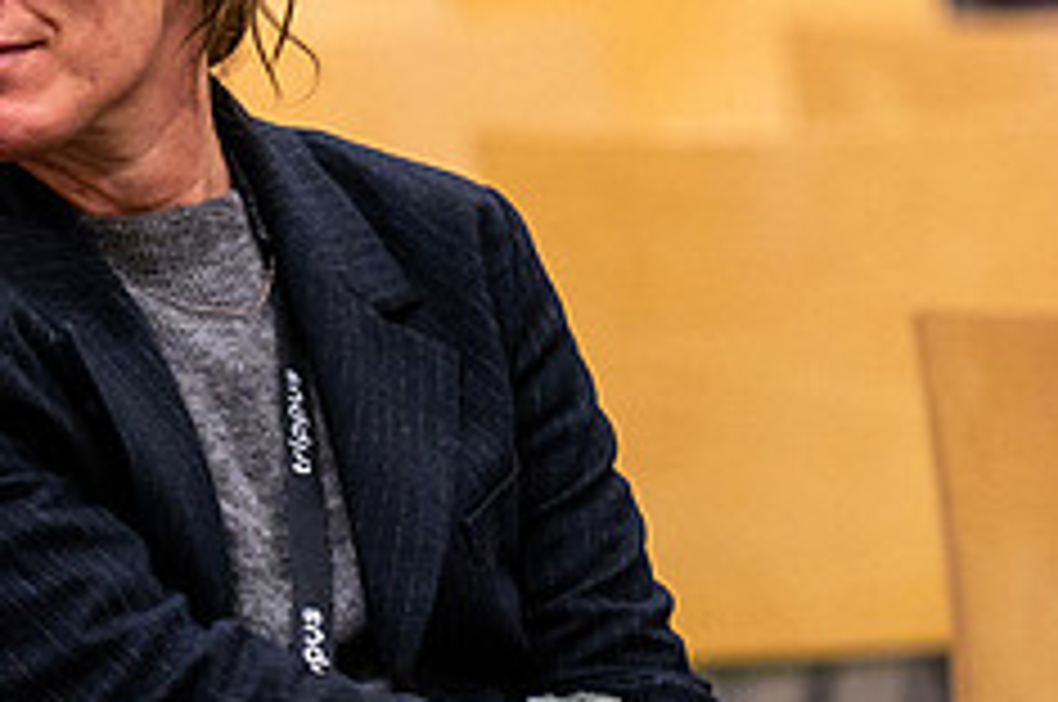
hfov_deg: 4.0
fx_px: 14997
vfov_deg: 2.7
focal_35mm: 511
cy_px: 303
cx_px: 136
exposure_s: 1/200
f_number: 2.8
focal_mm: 168
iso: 4000
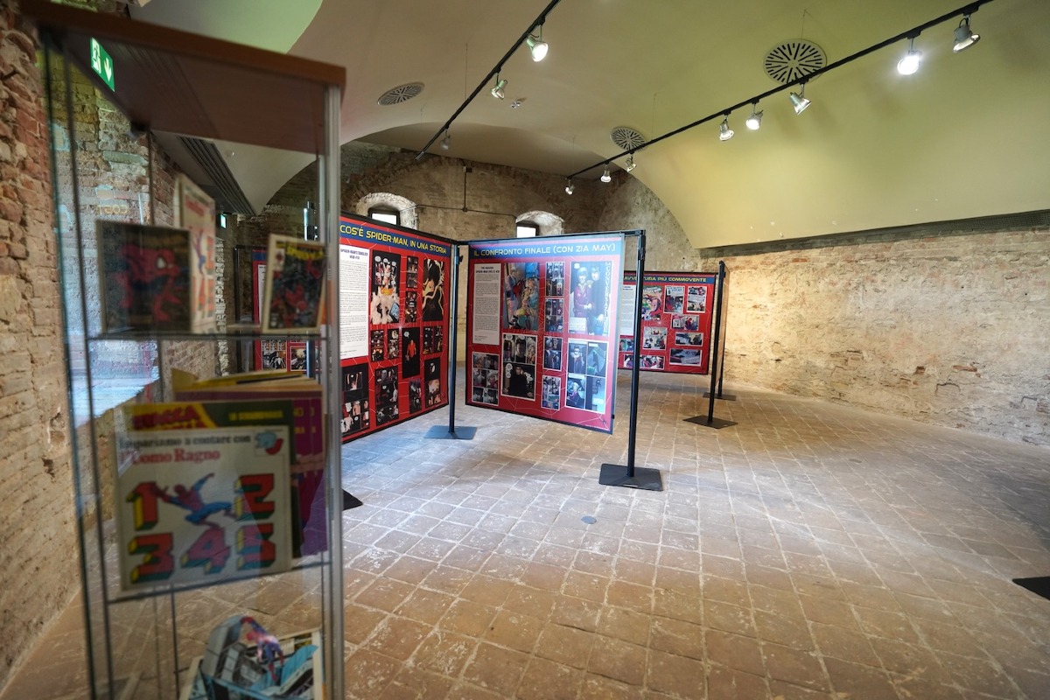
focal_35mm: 16
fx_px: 467
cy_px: 350
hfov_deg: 96.7
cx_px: 525
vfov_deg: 73.7
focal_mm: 16
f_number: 2.8
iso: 2000
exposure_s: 1/160
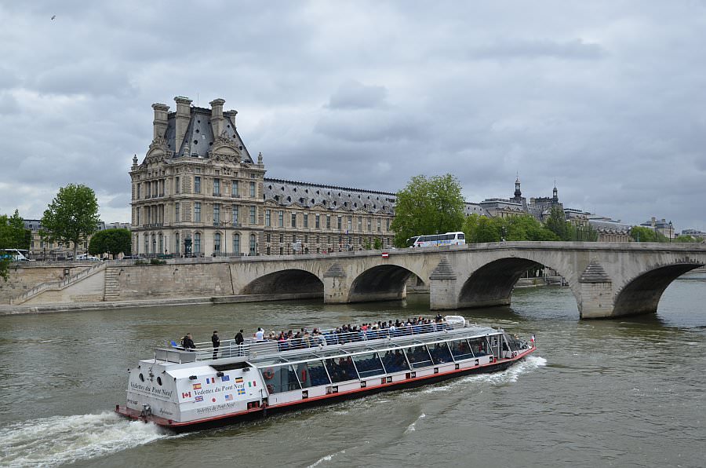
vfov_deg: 36.7
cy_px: 234
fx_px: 705
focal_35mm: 36
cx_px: 353
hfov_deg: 53.2
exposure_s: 1/200
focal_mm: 24
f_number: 7.1
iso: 100
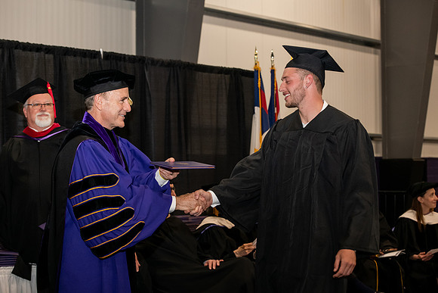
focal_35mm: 70
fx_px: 852
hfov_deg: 28.8
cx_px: 219
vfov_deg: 19.5
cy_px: 146
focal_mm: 70
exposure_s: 1/200
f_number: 5.6
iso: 2000
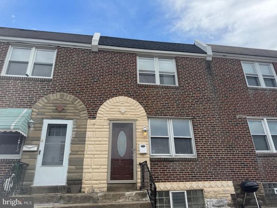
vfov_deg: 56.8
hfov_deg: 71.6
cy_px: 104
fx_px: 192
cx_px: 138
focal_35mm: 24
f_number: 1.78
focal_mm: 6.76
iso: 80
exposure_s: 1/2604
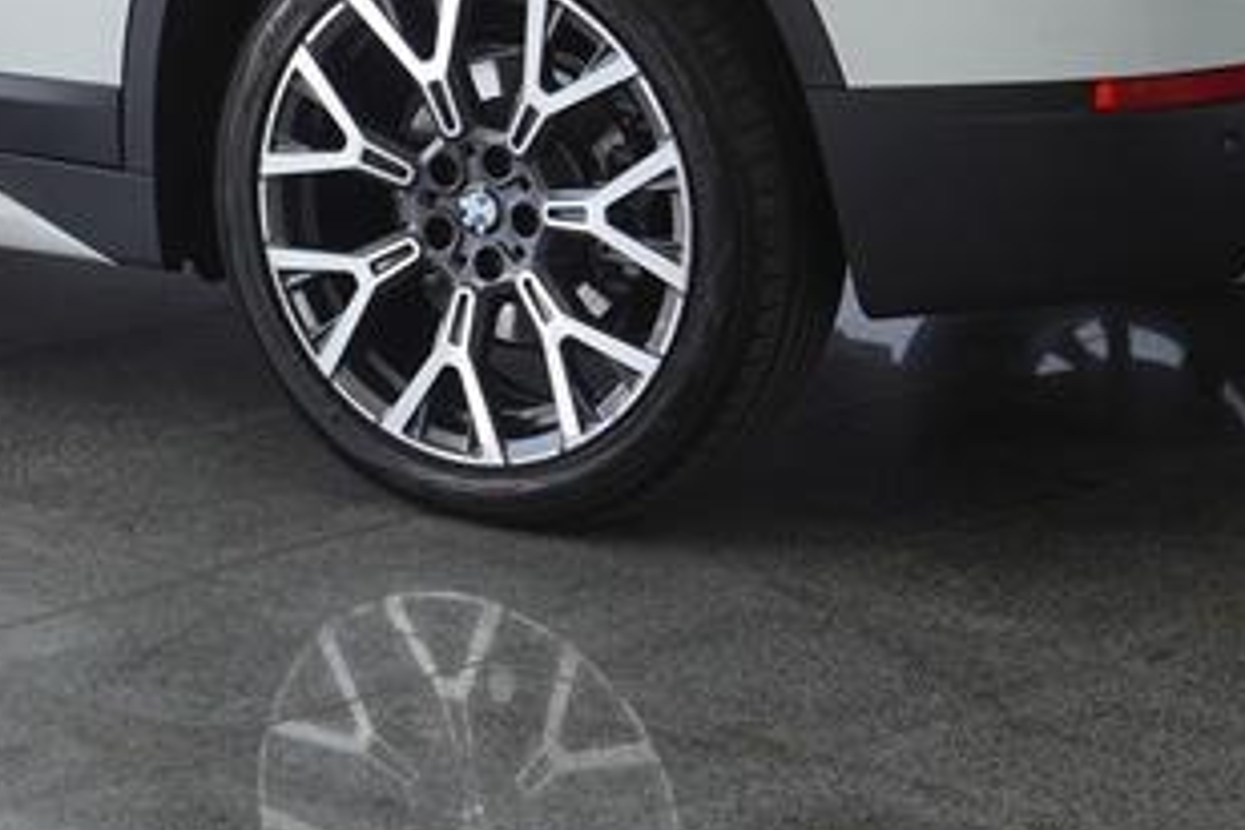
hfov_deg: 12.8
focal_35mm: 159
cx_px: 161
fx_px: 5498
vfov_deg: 8.5
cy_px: -381
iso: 200
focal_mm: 32
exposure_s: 1/125
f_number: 4.5
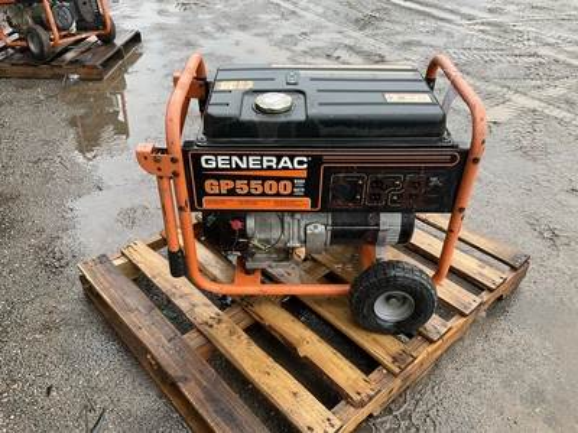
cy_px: 216
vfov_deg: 48.2
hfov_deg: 61.7
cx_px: 289
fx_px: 484
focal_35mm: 29
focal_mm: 3
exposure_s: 1/122
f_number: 1.8
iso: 20
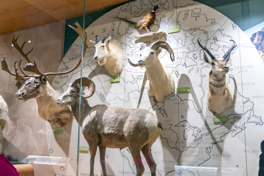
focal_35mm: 36
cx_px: 132
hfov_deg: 53.1
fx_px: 264
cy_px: 88
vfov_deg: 36.9
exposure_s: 1/50
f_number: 3.5
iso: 400
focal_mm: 24
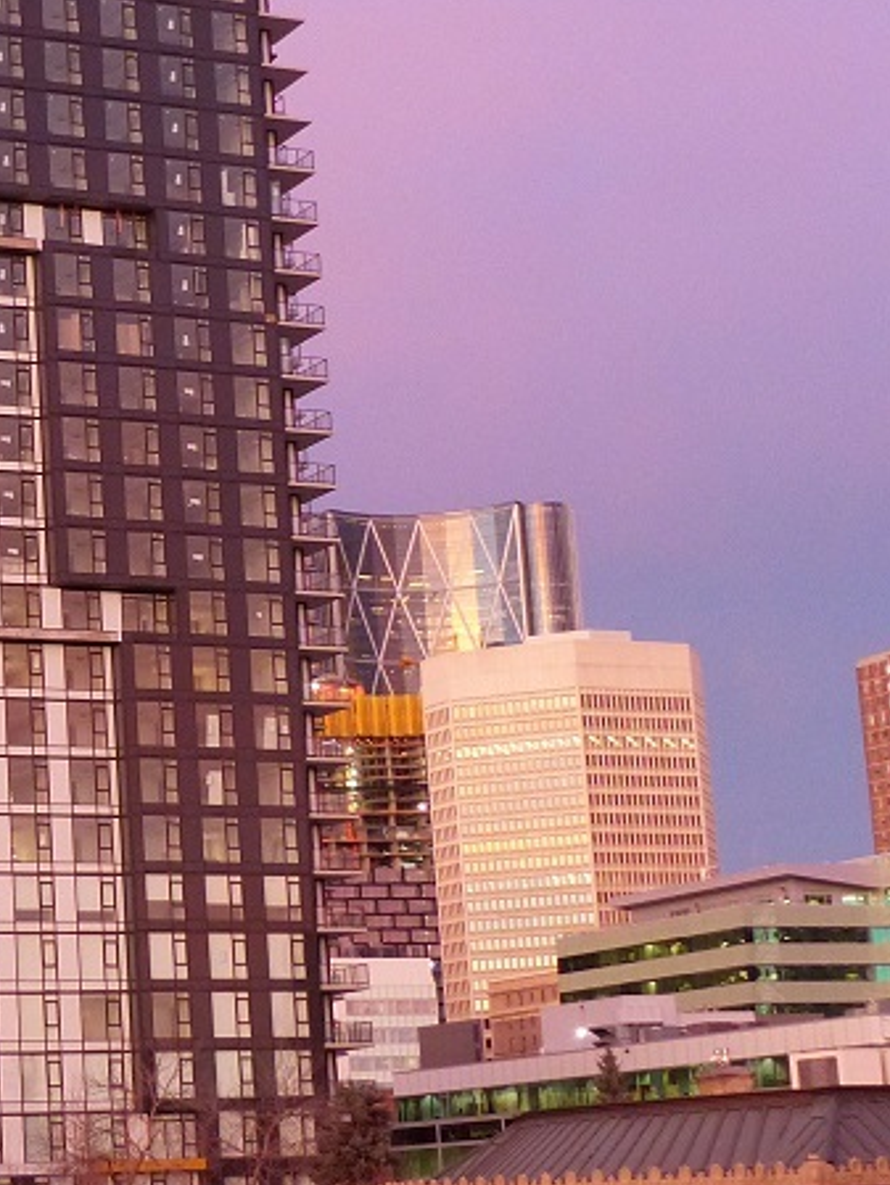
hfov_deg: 16.1
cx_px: -85
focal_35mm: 89
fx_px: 3050
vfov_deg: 22.0
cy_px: 583
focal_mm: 7.1
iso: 400
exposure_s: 1/50
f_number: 2.8
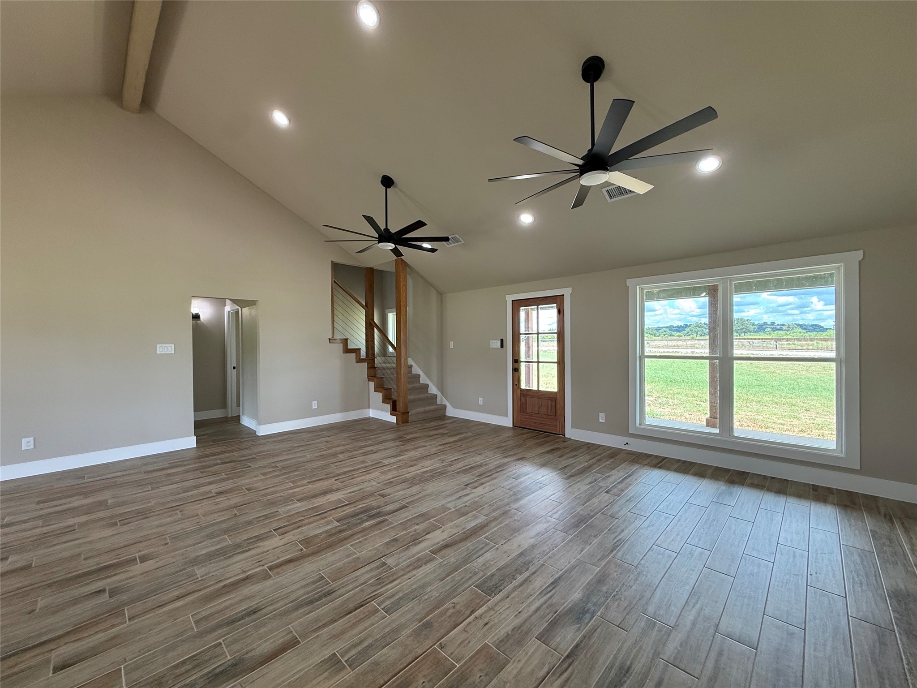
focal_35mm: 14
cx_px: 458
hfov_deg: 102.1
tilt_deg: +0.2
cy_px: 344
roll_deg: +0.3
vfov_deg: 85.7
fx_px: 371
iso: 200
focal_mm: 2.22
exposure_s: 1/120
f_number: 2.2
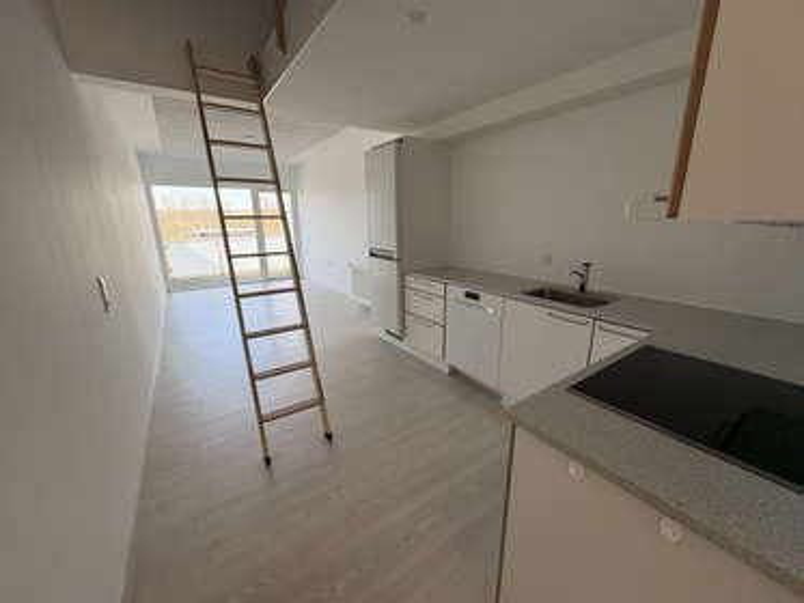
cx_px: 402
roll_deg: +1.4
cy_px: 302
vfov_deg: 85.7
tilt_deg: -13.5
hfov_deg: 102.0
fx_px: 325
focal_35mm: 14
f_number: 2.2
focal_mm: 2.22
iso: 80
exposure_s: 1/135
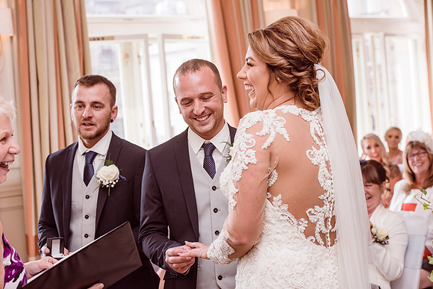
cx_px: 216
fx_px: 842
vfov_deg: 19.5
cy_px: 144
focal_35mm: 70
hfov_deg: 28.8
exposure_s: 1/200
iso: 500
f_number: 5.6
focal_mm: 70
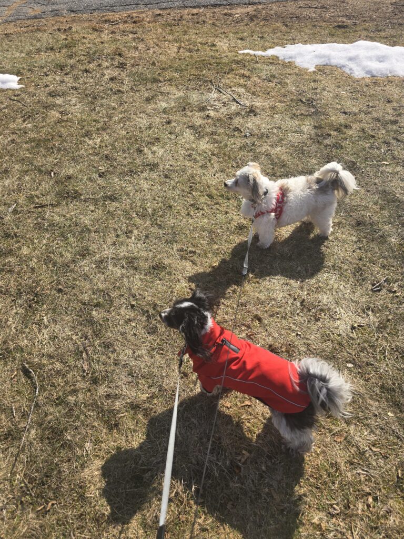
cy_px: 270
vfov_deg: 73.9
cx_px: 202
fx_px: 358
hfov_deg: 58.9
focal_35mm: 23
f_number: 1.7
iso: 12
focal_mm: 6.3
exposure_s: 1/614
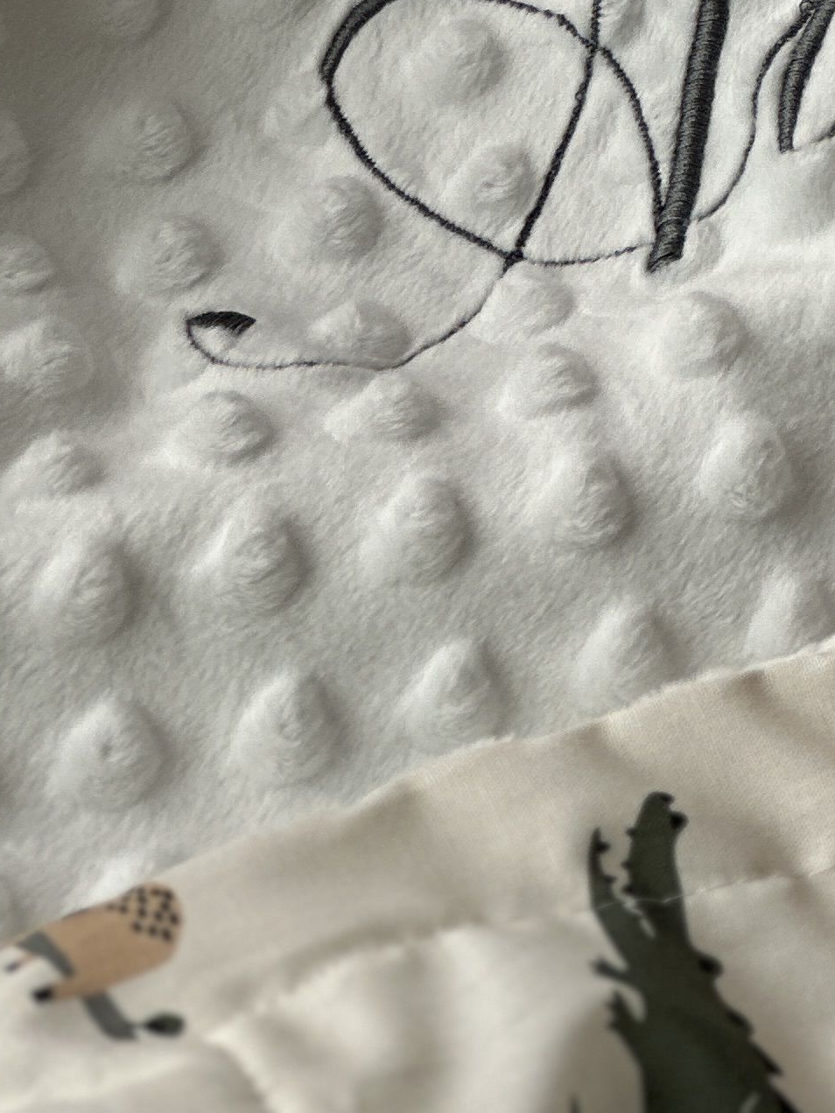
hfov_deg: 6.0
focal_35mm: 244
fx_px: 7848
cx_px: 1188
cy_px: -329
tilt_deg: -45.5
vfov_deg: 8.0
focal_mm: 9
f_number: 2.8
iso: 25
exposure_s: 1/121
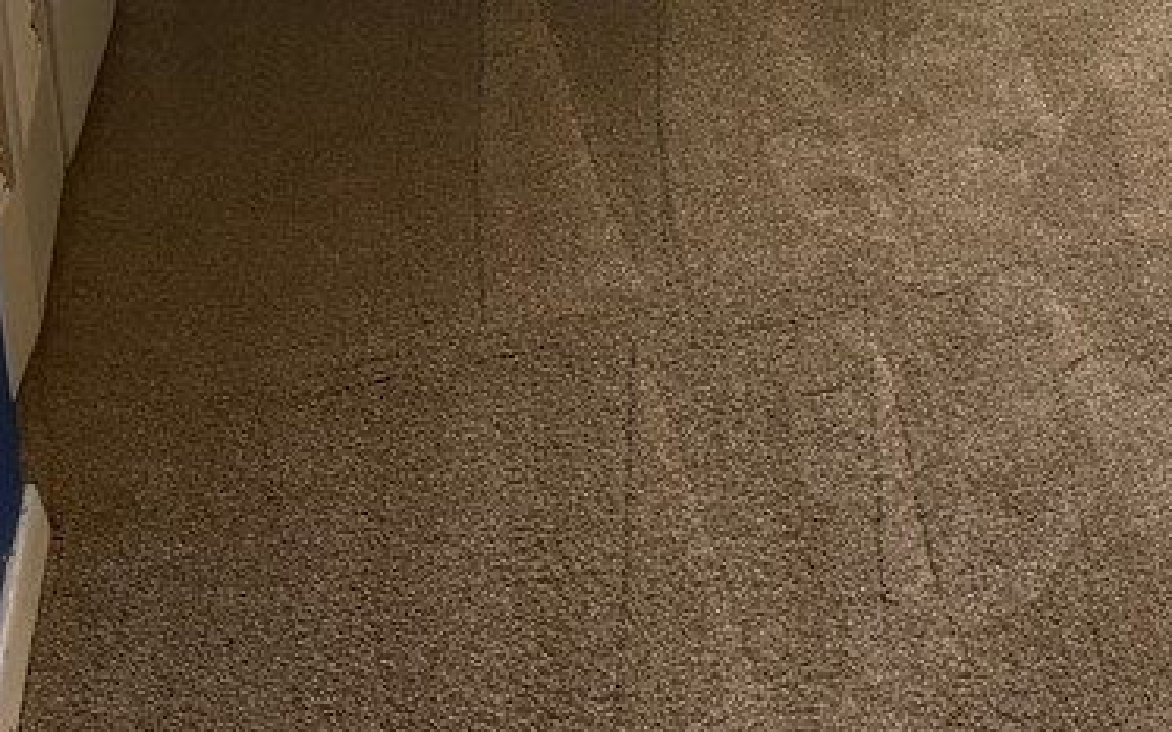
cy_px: -679
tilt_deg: -13.9
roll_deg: +0.7
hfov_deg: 17.4
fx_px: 3481
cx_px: 1684
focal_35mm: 109
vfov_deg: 11.0
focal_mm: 6.76
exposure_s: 1/153
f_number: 1.78
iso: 200
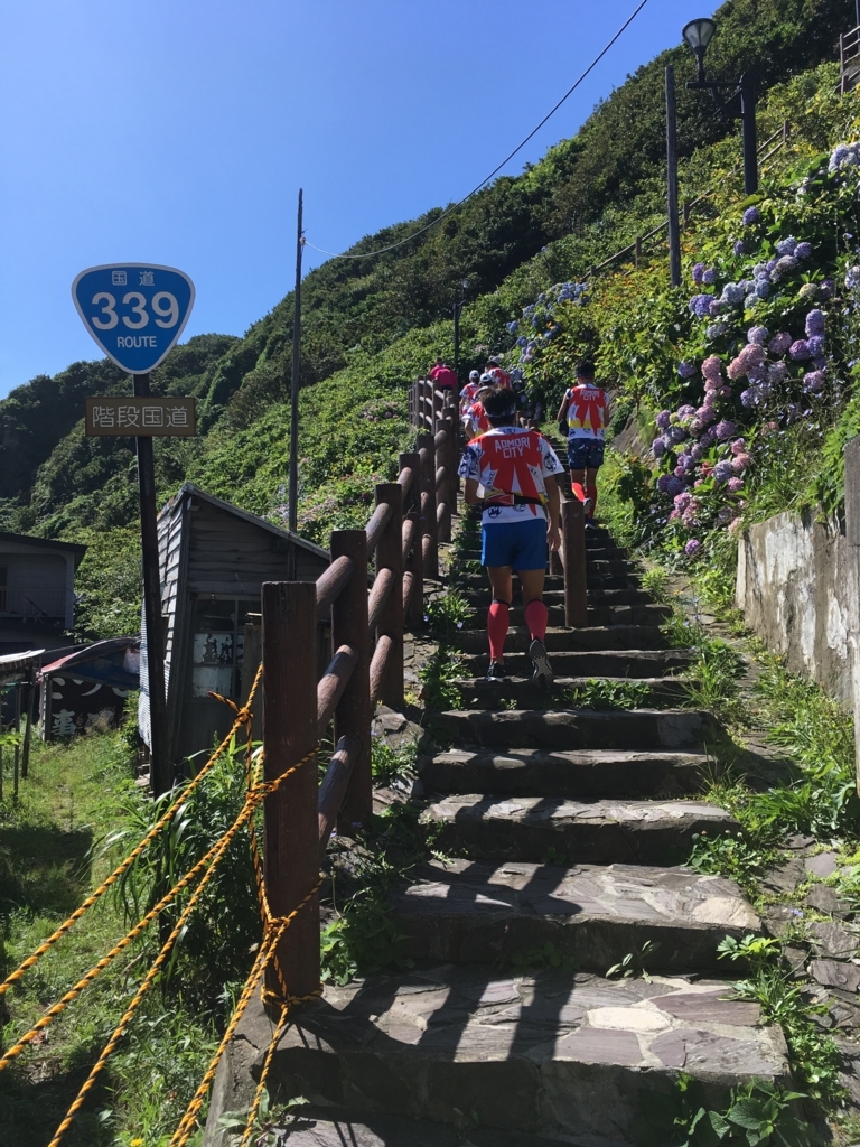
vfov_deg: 61.7
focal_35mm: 29
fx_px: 961
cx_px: 430
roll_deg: -3.3
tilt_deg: +2.4
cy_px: 574
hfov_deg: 48.2
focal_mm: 4.15
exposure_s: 1/1479
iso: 25
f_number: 2.2
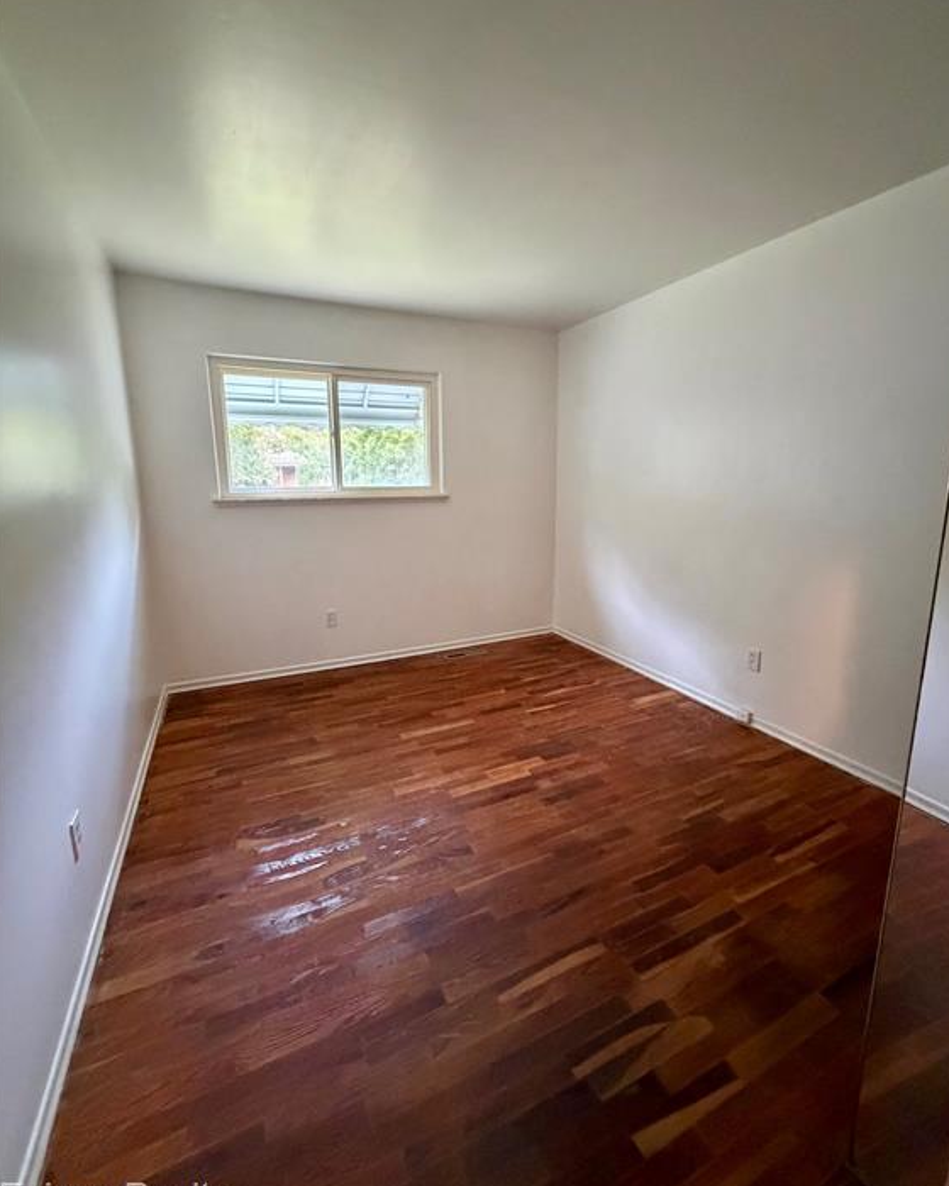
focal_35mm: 15
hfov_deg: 84.0
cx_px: 480
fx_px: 527
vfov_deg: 96.8
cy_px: 574
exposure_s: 1/60
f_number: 2.2
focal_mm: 2.22
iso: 1000
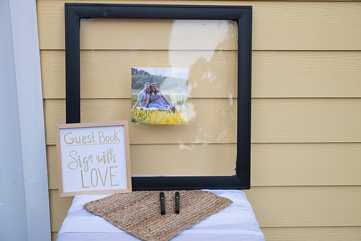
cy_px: 120
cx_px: 180
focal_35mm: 47
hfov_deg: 42.2
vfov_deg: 28.8
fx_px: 468
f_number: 4
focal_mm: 46
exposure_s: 1/320
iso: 2500
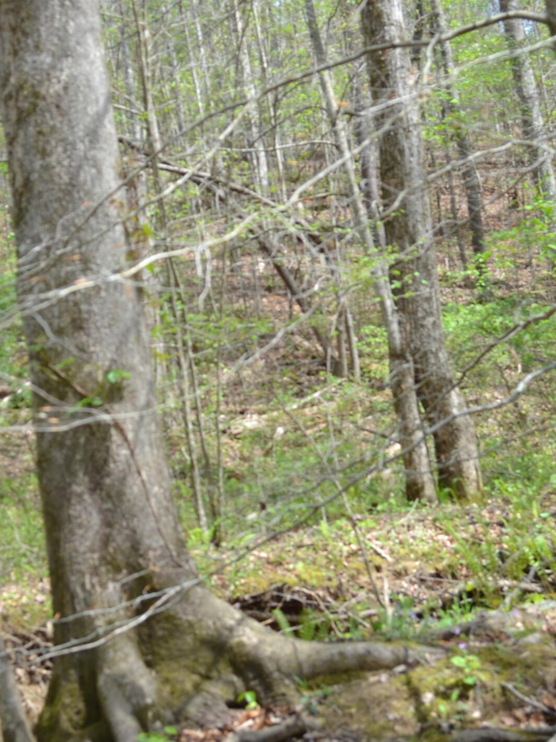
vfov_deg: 31.6
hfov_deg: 23.9
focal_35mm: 61
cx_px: 169
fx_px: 1307
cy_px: 317
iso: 100
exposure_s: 1/125
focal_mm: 20
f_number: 5.6
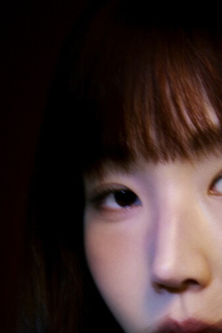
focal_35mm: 126
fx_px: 1166
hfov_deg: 10.8
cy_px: 294
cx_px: 198
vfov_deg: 16.1
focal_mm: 70
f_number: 8
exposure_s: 1/10
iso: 500
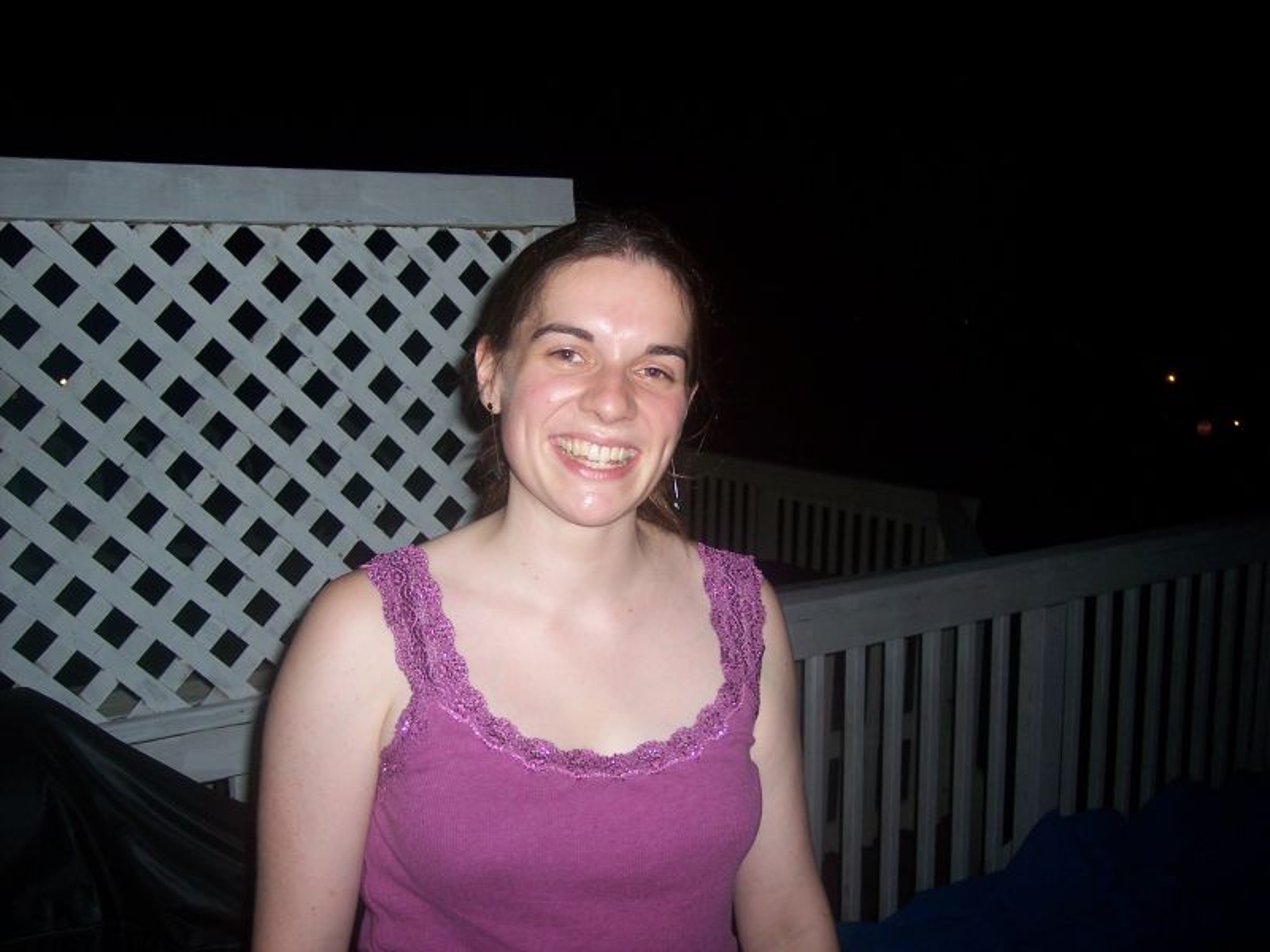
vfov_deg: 36.8
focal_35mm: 39
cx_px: 635
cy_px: 476
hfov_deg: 47.9
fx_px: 1431
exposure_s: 1/60
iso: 100
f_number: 2.8
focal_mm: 8
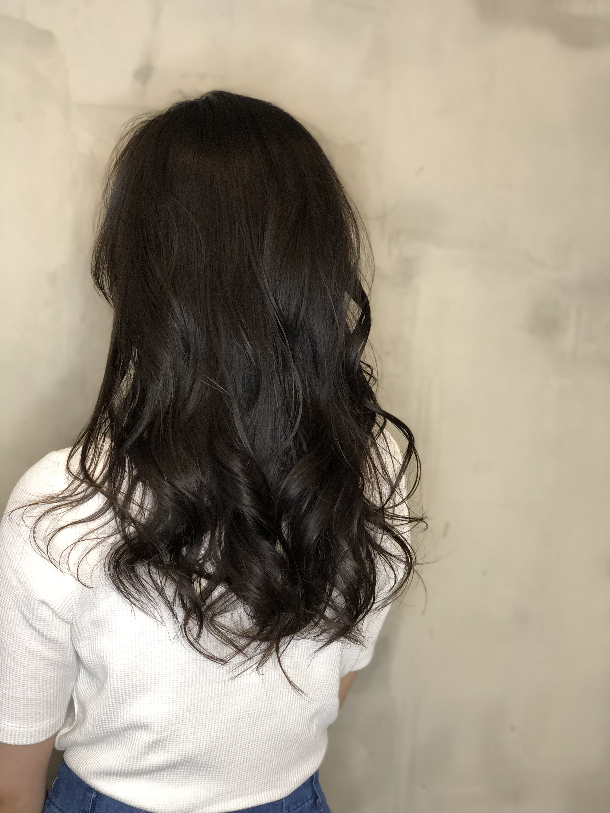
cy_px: 406
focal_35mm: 52
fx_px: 1222
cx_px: 305
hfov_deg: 28.0
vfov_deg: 36.8
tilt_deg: -5.2
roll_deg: -4.2
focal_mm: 6
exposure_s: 1/33
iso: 125
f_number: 2.4
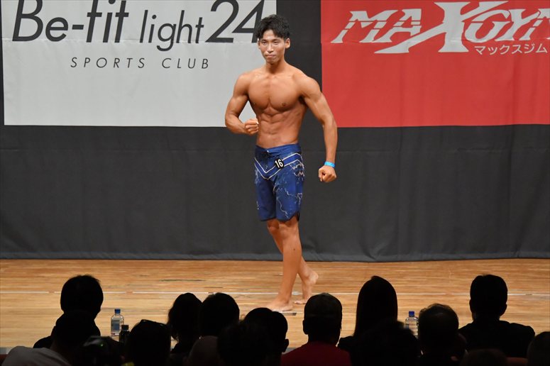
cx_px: 275
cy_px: 183
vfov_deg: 5.7
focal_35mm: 240
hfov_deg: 8.6
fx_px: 3665
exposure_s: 1/400
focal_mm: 160
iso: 7200
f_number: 5.6
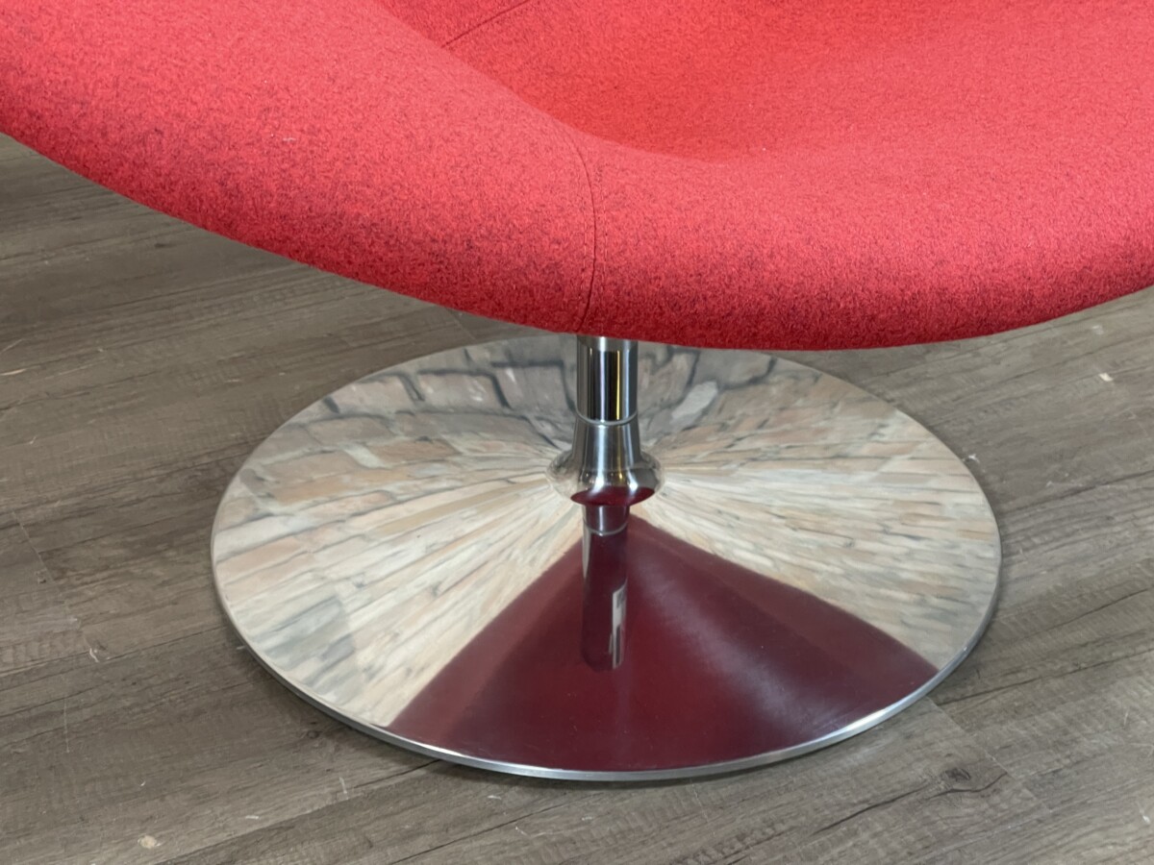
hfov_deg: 30.3
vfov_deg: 22.9
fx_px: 2134
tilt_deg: -30.2
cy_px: 432
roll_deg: +0.0
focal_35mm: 64
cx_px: 577
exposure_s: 1/50
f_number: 2.2
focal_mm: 7.5
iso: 200
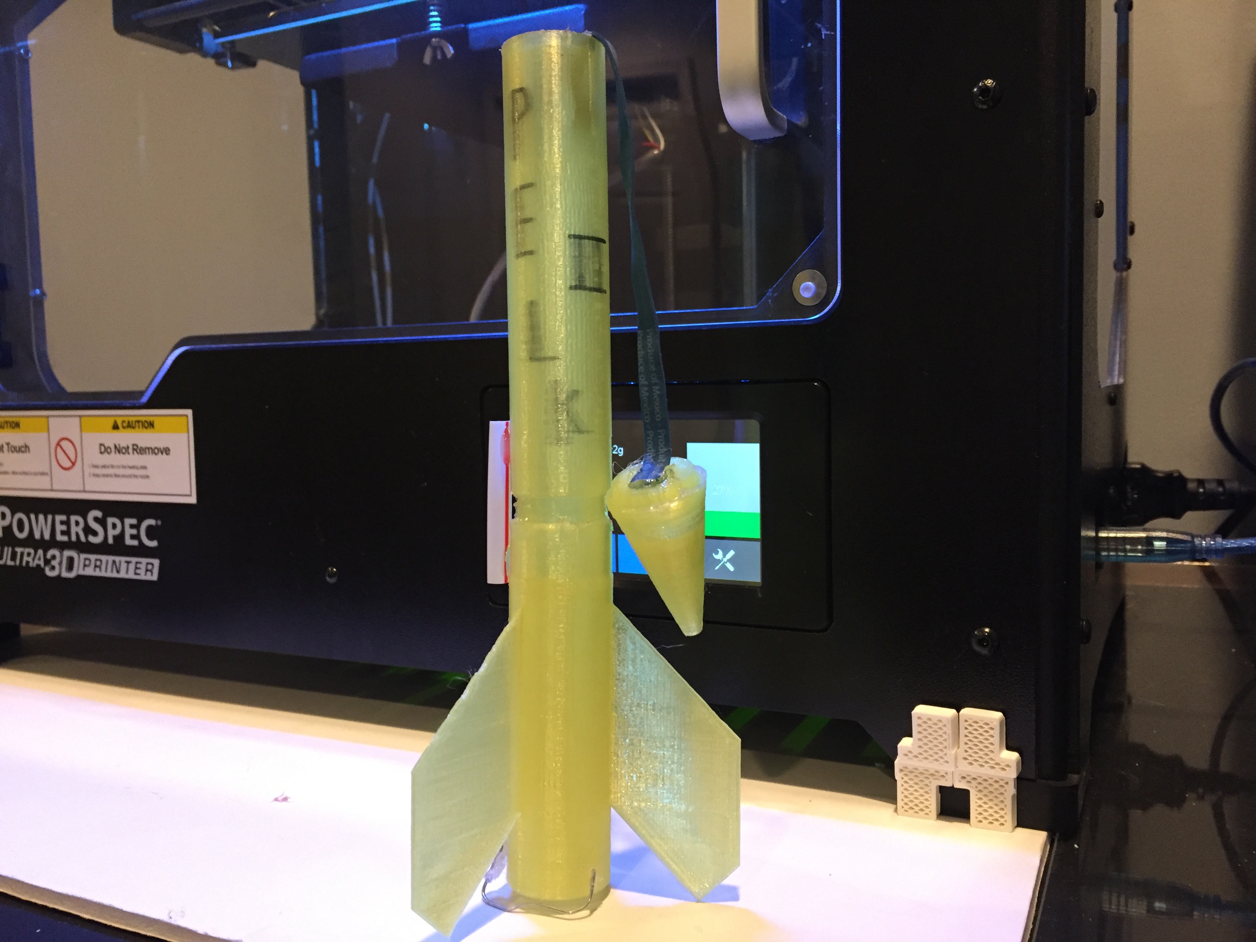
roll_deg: +1.5
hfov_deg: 61.7
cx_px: 628
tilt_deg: -4.2
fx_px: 1052
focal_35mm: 29
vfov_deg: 48.2
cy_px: 471
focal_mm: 4.15
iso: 160
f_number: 2.2
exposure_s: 1/30
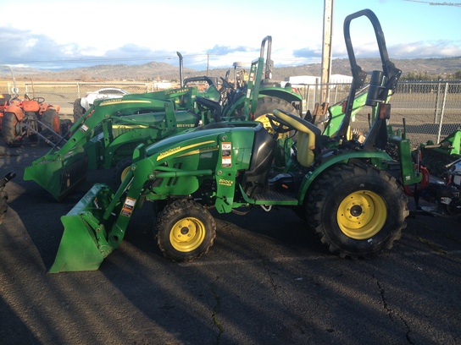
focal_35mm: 35
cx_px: 230
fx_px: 466
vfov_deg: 40.7
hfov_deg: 52.6
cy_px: 172
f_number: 2.4
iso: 50
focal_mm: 4.28
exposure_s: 1/428
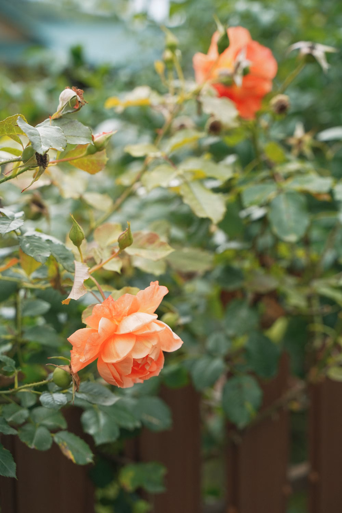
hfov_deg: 23.4
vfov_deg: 34.5
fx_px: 826
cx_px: 171
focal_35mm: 58
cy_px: 256
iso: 320
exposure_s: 1/800
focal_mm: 58
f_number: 4
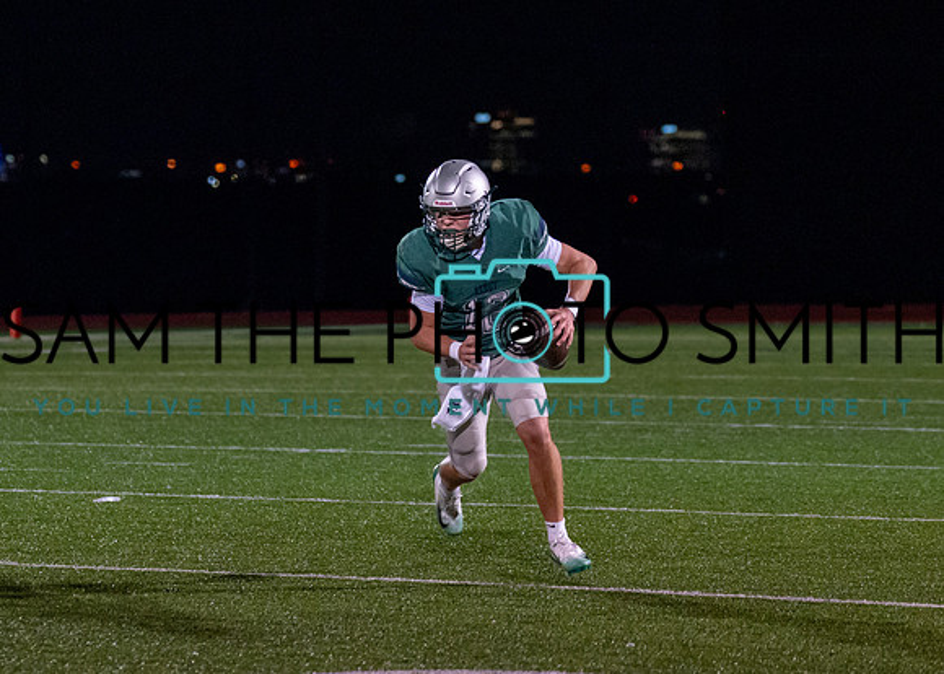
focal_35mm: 202
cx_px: 454
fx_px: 5416
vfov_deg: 7.1
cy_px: 273
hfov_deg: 10.0
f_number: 2.8
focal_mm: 92
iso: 2500
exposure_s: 1/1000
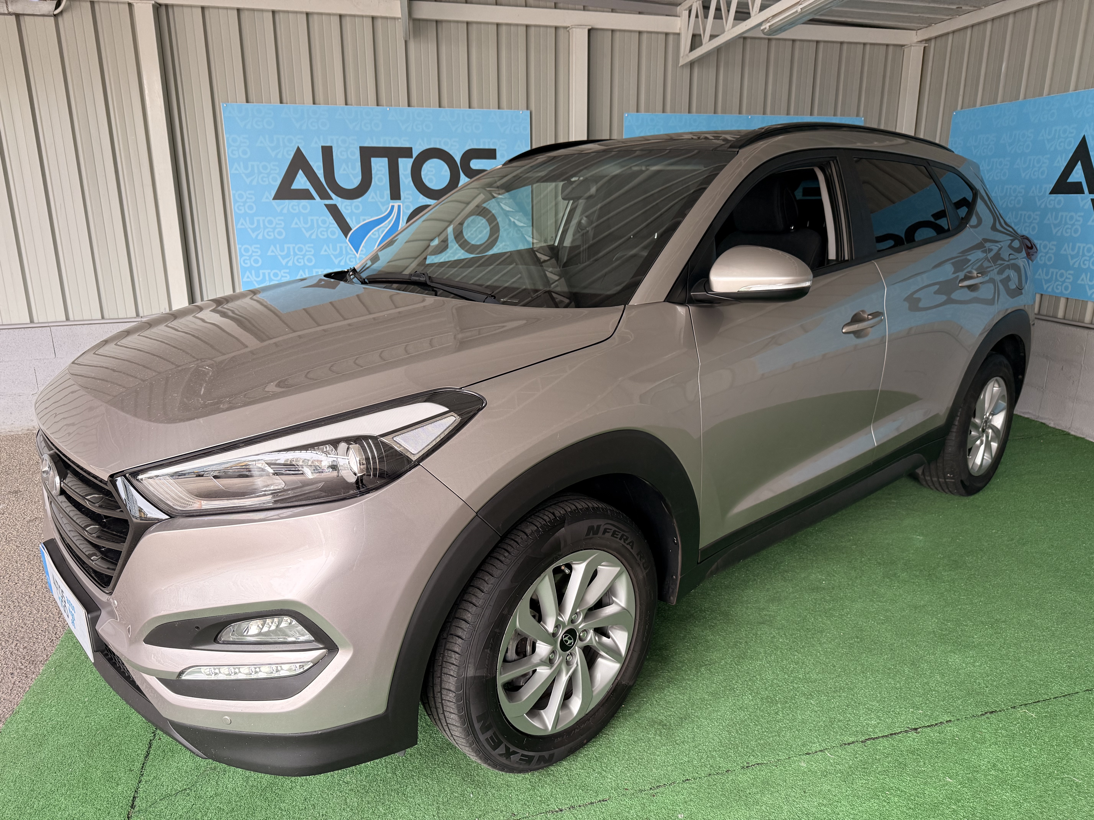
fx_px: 758
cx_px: 547
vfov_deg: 56.8
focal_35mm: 24
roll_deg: +0.9
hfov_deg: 71.6
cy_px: 410
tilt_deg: -13.9
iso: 200
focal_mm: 6.76
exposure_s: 1/220
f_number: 1.78
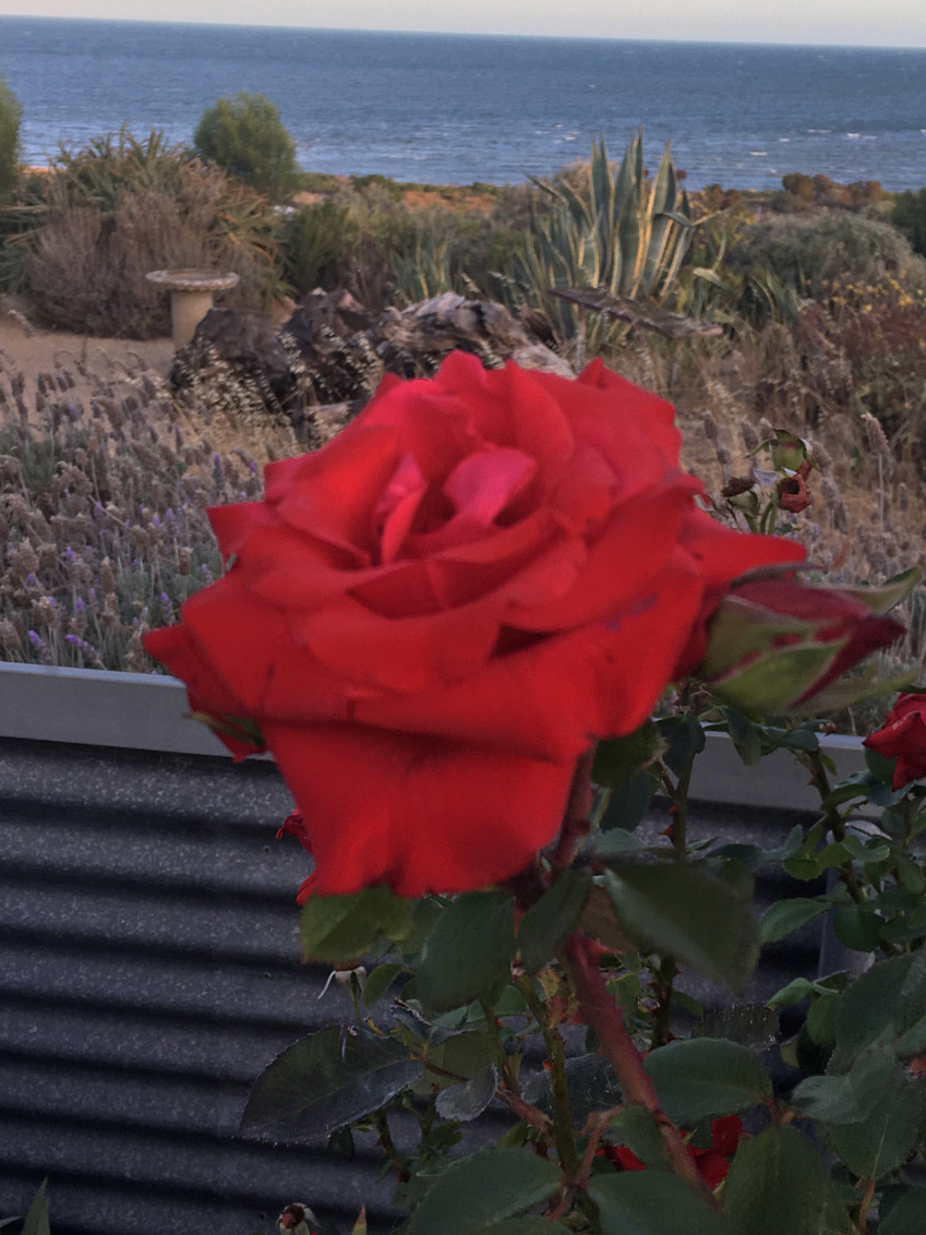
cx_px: 483
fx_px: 1462
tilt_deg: -18.7
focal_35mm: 41
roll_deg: +0.1
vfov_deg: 45.7
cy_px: 568
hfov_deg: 35.1
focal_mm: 4.15
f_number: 2.2
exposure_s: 1/232
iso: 25
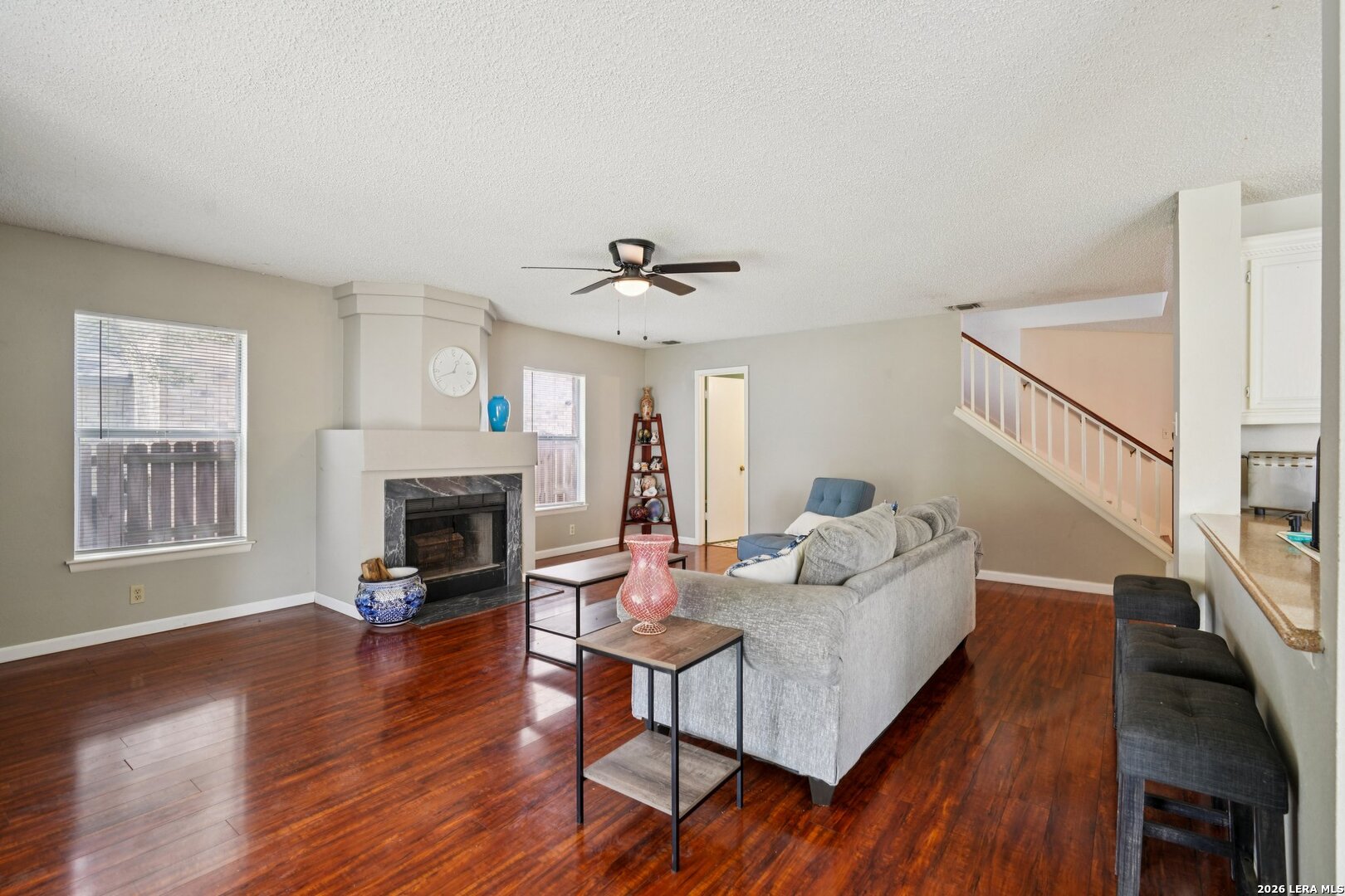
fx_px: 598
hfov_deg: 96.7
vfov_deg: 73.7
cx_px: 672
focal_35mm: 16
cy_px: 448
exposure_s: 1/8
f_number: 8
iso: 400
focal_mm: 16
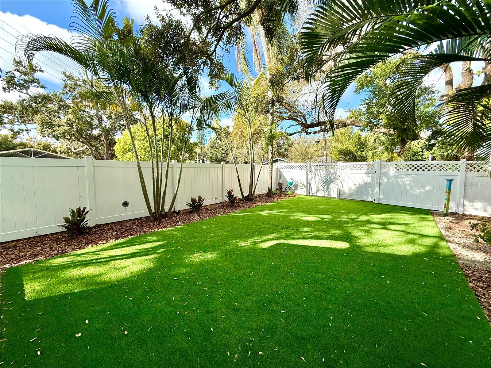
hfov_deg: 102.1
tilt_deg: -3.6
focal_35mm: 14
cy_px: 184
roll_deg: -0.1
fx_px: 199
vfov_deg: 85.7
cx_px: 246
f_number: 2.2
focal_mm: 2.22
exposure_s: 1/901
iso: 64
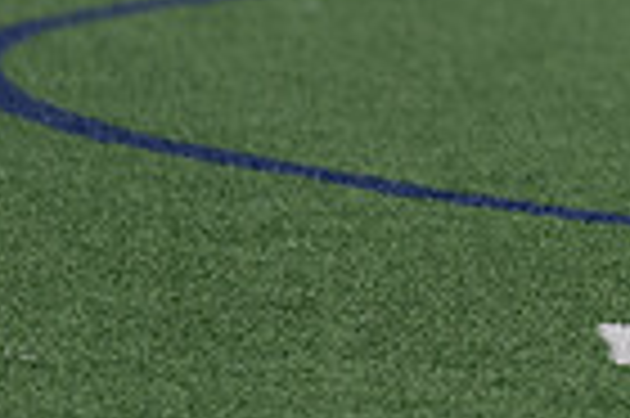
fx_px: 15557
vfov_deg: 1.5
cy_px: -328
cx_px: 1130
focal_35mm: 890
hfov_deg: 2.3
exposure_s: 1/2500
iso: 100
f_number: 2.8
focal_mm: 200
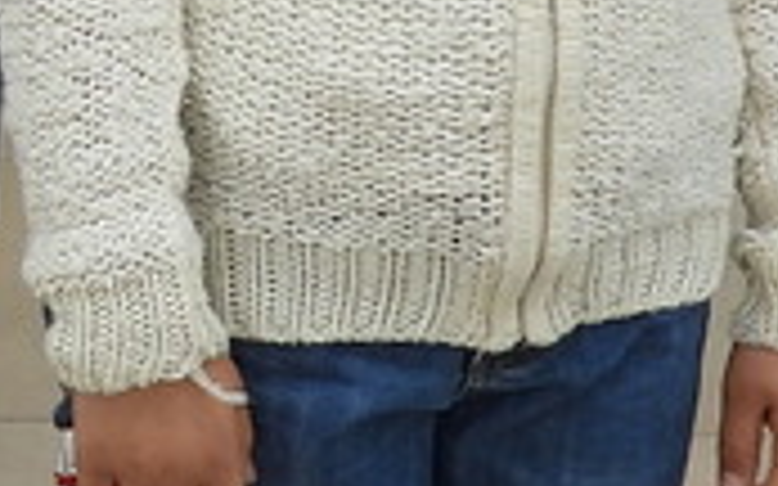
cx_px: -346
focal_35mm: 258
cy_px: -279
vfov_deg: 5.0
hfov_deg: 8.0
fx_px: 5469
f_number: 3.2
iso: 125
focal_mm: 6.3
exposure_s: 1/30
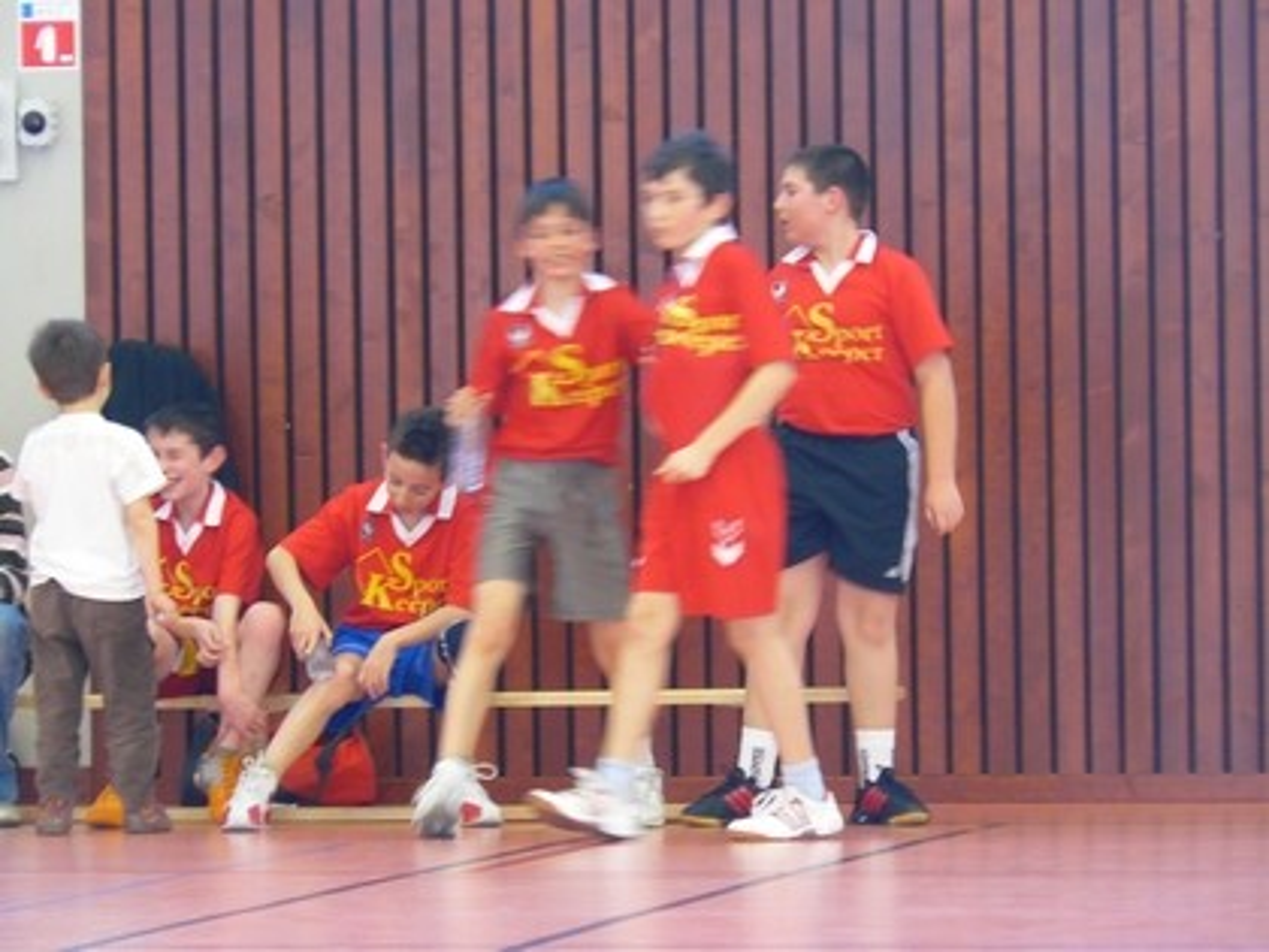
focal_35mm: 256
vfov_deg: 5.8
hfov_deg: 7.7
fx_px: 9385
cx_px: 634
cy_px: 476
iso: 200
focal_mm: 42.6
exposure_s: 1/25
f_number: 3.3
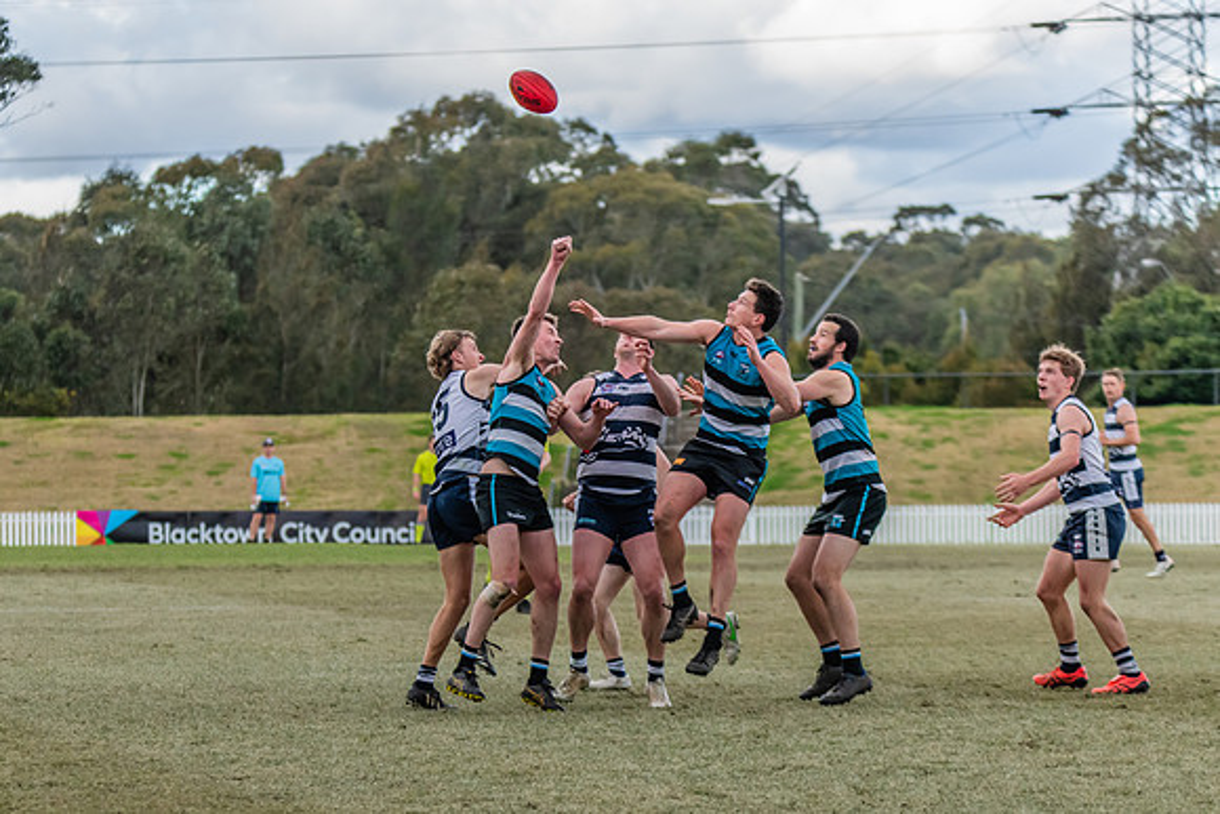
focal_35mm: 197
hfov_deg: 10.4
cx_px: 433
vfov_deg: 7.0
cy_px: 463
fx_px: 6687
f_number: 5
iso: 1100
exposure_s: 1/1600
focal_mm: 150
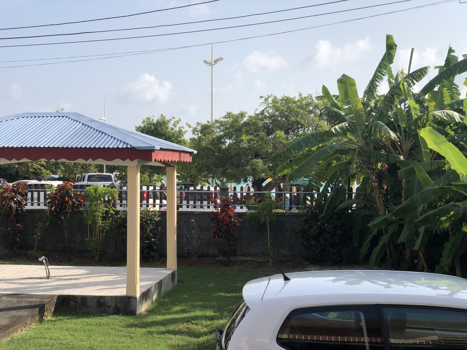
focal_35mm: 52
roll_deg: +1.0
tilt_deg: -0.6
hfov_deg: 36.8
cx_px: 234
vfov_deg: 28.0
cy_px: 175
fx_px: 702
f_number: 2.4
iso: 16
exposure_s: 1/1116
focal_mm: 6
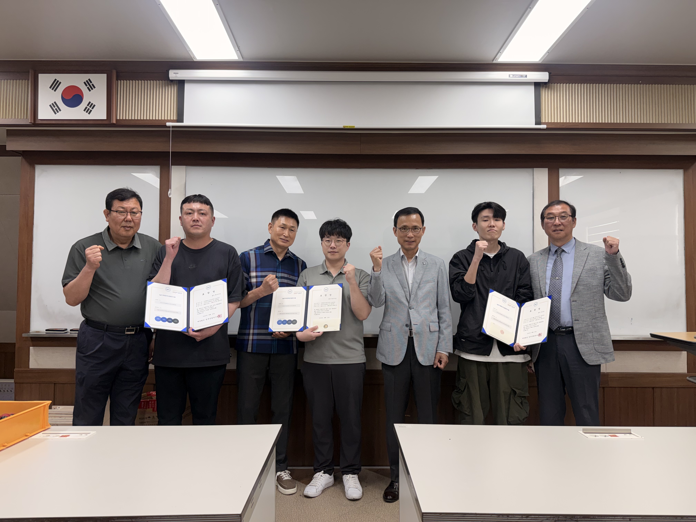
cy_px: 261
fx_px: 483
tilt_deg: +1.9
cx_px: 348
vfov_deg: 56.8
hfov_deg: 71.6
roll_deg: +0.1
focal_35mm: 24
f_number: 1.78
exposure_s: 1/120
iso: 80
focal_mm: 6.76
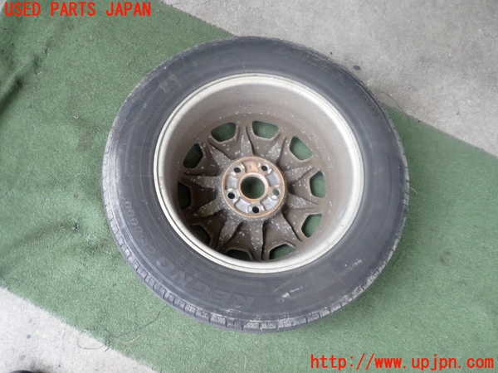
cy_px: 186
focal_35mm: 30
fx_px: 432
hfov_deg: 60.0
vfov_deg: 46.8
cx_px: 249
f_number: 2.3
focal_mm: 5.4
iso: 200
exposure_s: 1/125
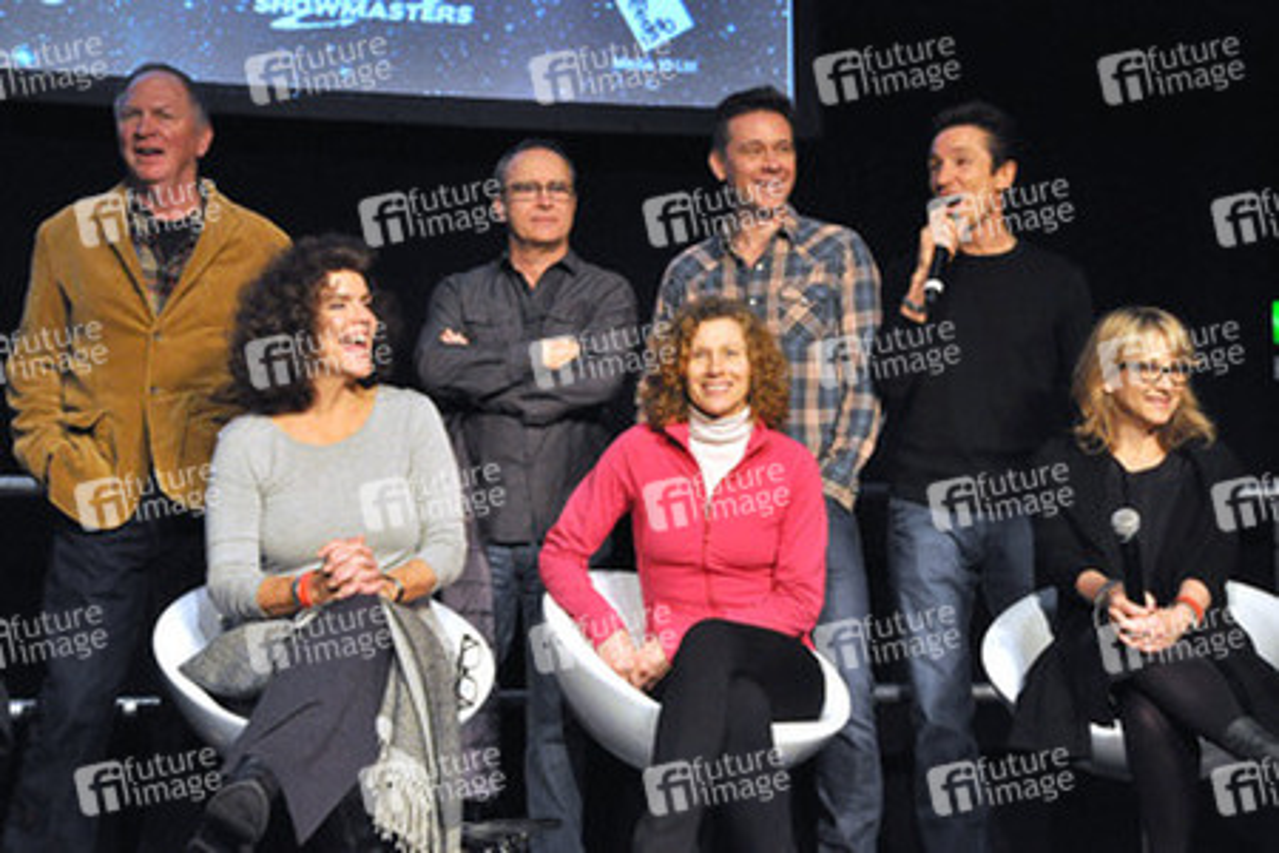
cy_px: 426
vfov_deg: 18.9
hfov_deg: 28.1
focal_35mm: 72
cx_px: 640
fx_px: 2558
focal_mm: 48
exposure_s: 1/160
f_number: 5.6
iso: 2000
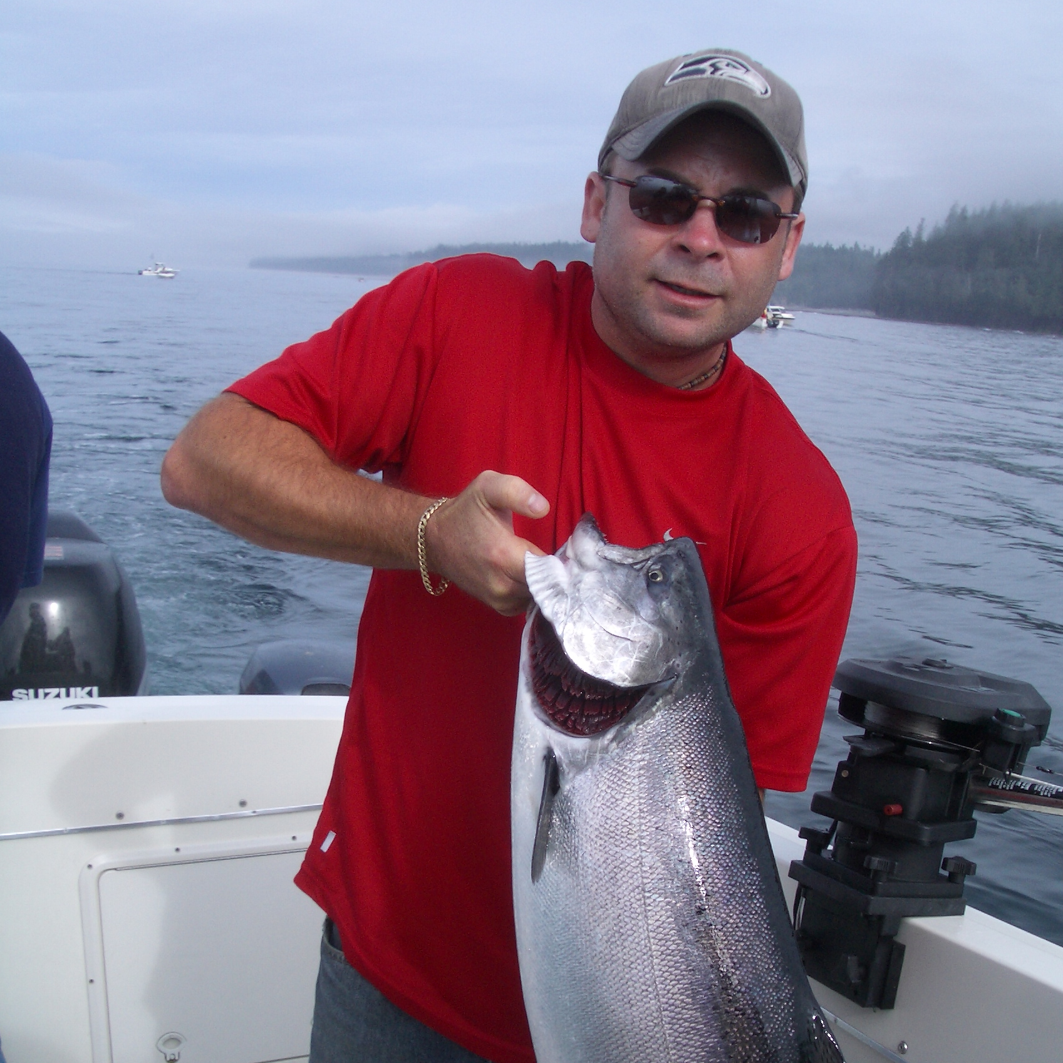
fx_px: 1459
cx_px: 540
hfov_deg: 40.0
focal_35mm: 42
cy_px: 665
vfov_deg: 39.8
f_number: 4.3
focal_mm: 5.8
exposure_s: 1/500
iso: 50
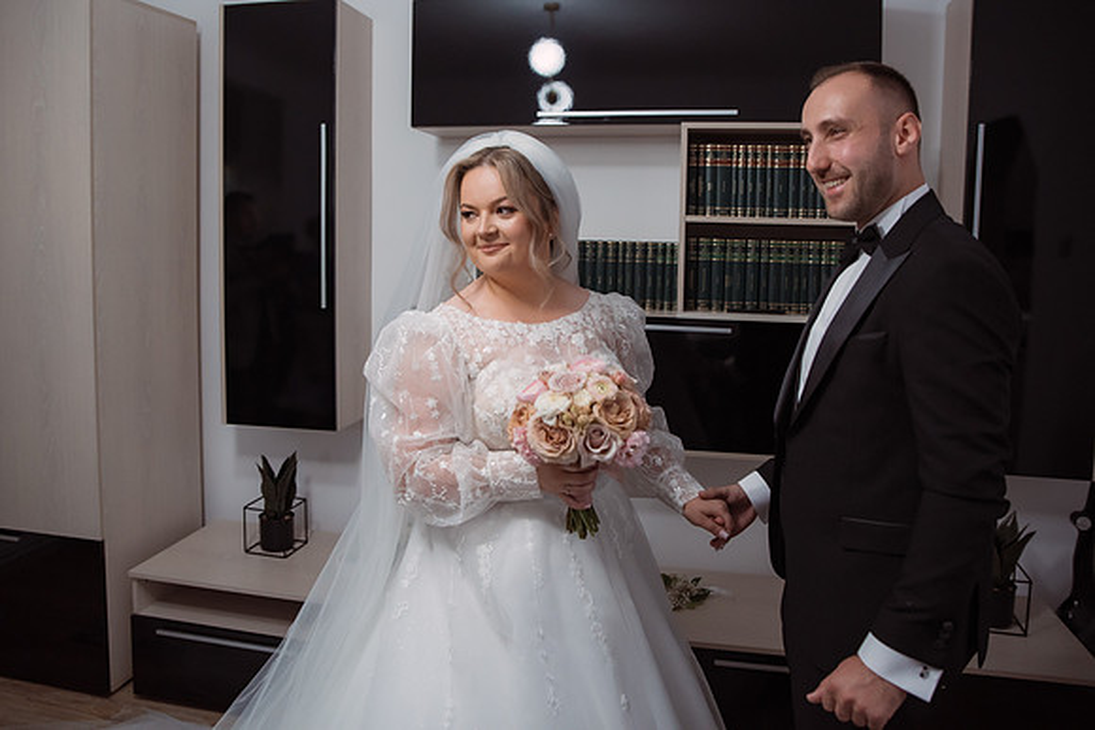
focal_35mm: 29
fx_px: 871
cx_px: 536
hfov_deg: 64.3
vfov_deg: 45.3
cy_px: 294
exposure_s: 1/200
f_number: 2.8
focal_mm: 24
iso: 1600
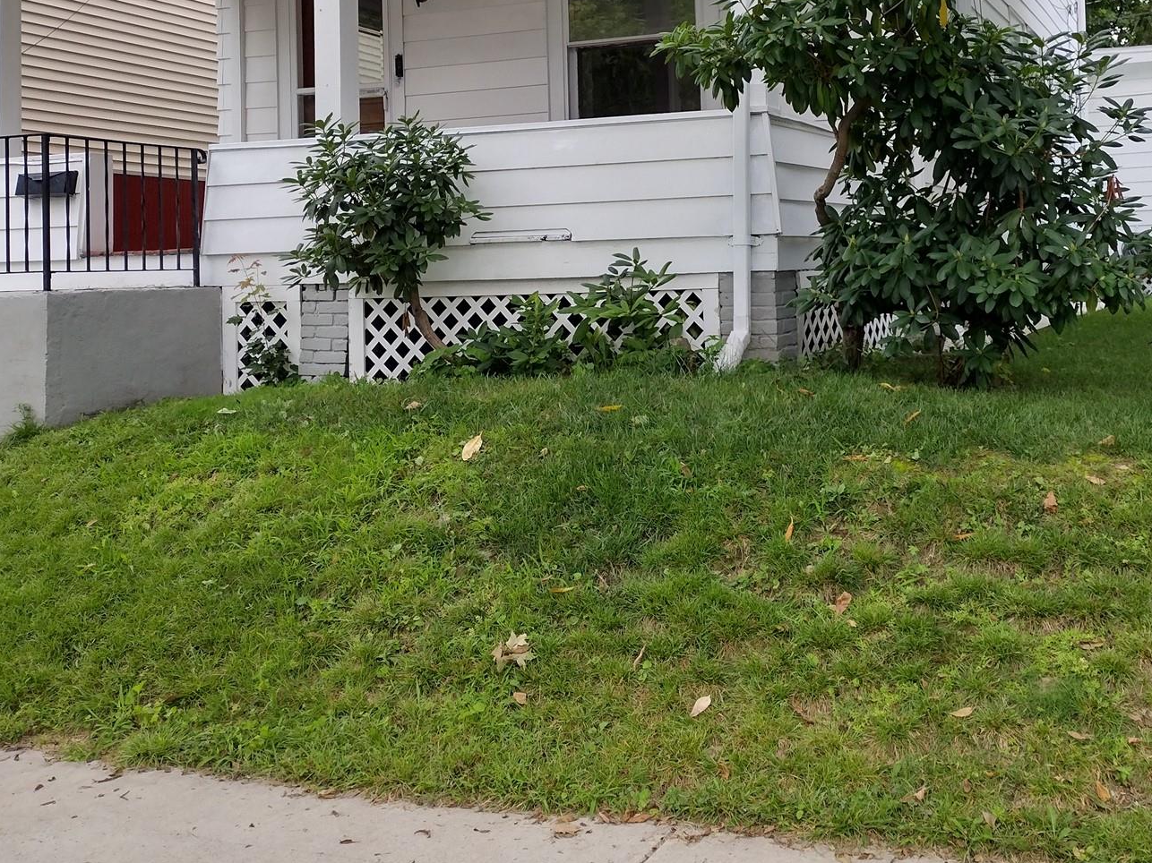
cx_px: 771
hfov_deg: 43.2
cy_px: 249
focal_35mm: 43
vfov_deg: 33.1
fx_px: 1431
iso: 151
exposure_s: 1/120
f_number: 1.7
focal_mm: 4.71
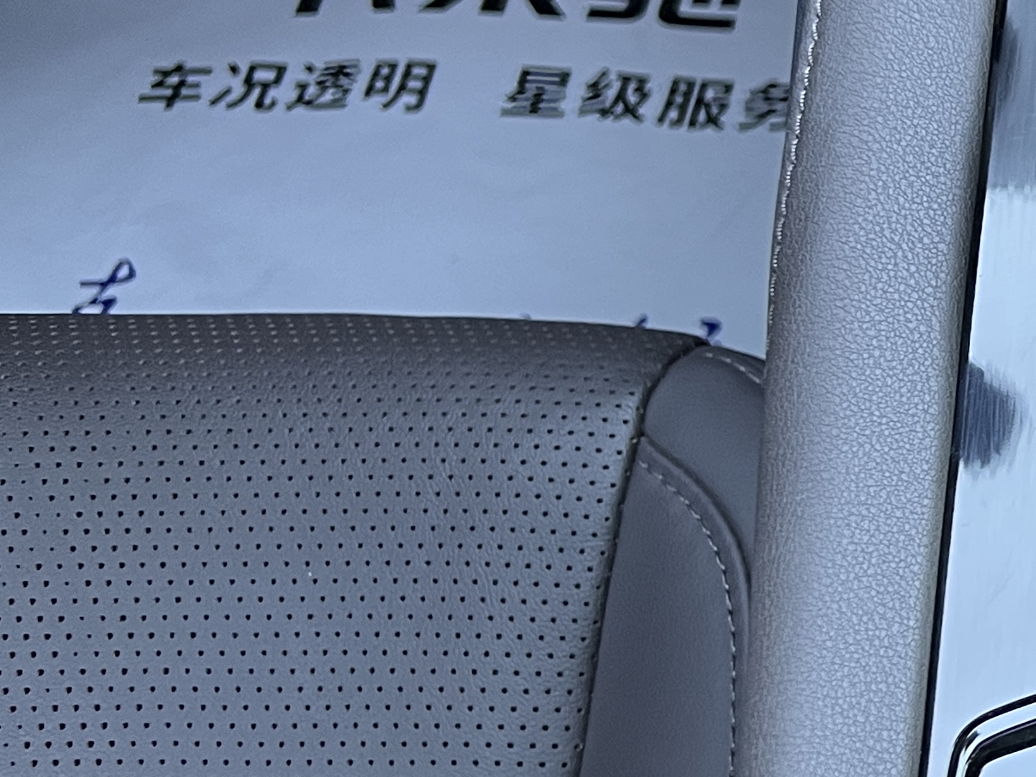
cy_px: 277
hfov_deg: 19.2
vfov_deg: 16.9
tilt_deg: -56.3
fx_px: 2604
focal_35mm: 87
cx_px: 1621
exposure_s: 1/50
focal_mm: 5.7
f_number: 1.5
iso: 160
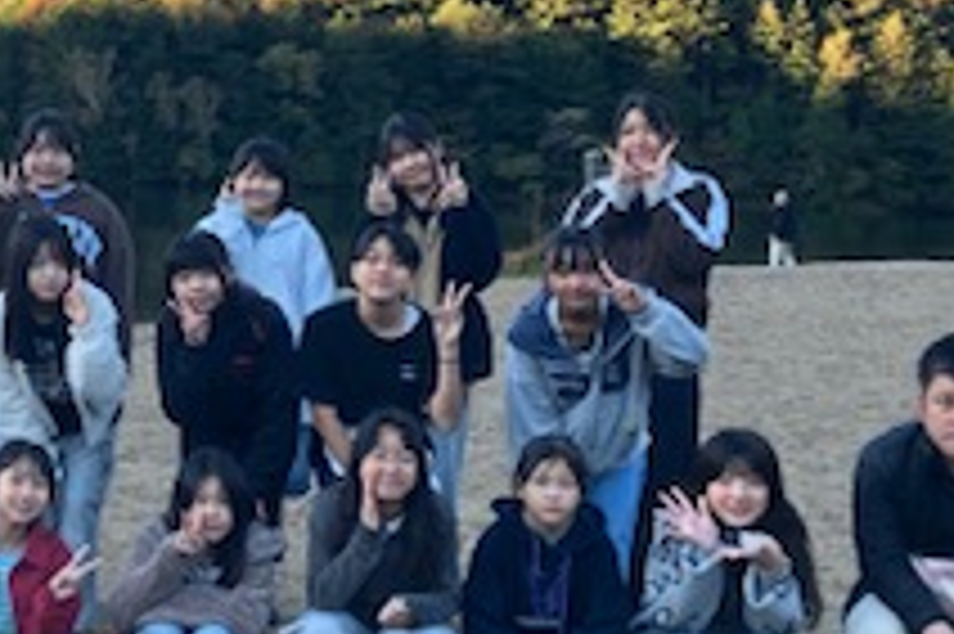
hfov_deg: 22.6
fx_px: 2330
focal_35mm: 88
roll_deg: -2.4
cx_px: 99
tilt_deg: -4.3
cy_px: 324
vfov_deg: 15.5
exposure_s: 1/170
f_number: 1.8
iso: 40
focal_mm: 3.99
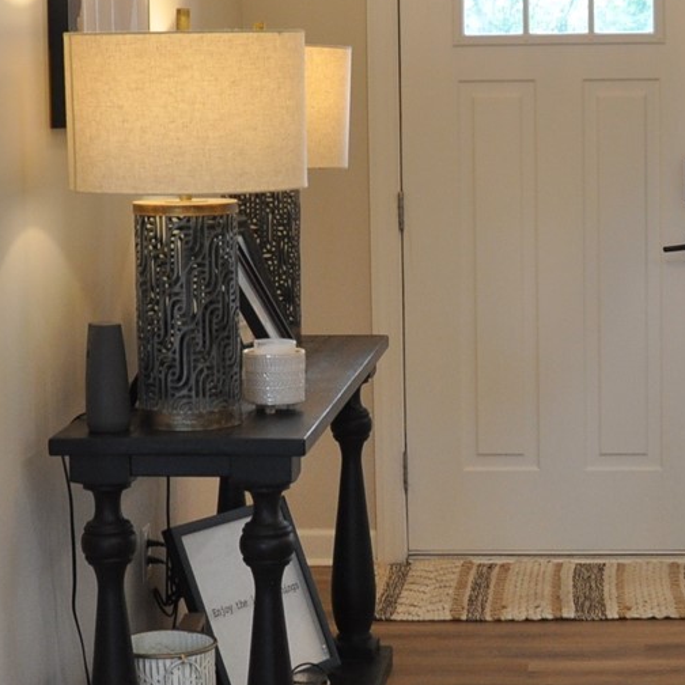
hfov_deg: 17.5
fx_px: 2216
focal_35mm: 99
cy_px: 309
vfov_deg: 17.6
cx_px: 518
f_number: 4
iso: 400
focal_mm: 18
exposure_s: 1/60
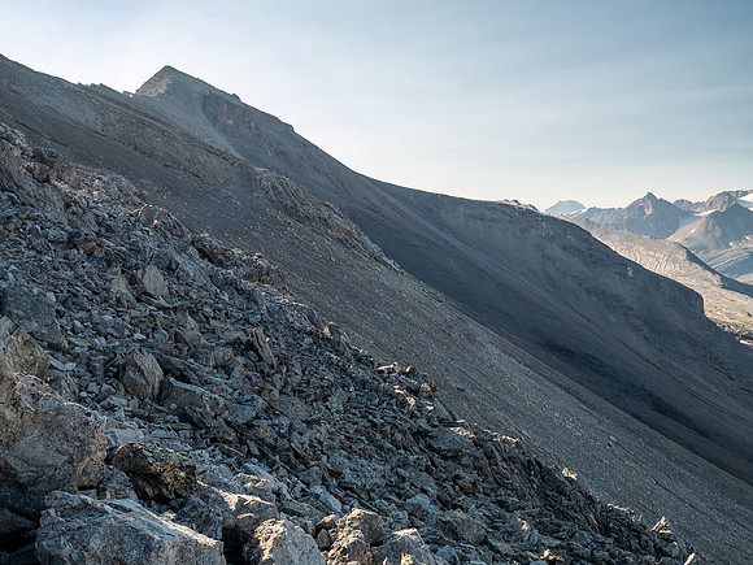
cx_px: 376
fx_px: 783
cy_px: 282
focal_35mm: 36
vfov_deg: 39.7
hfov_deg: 51.4
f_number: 8
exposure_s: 1/100
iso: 200
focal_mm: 18
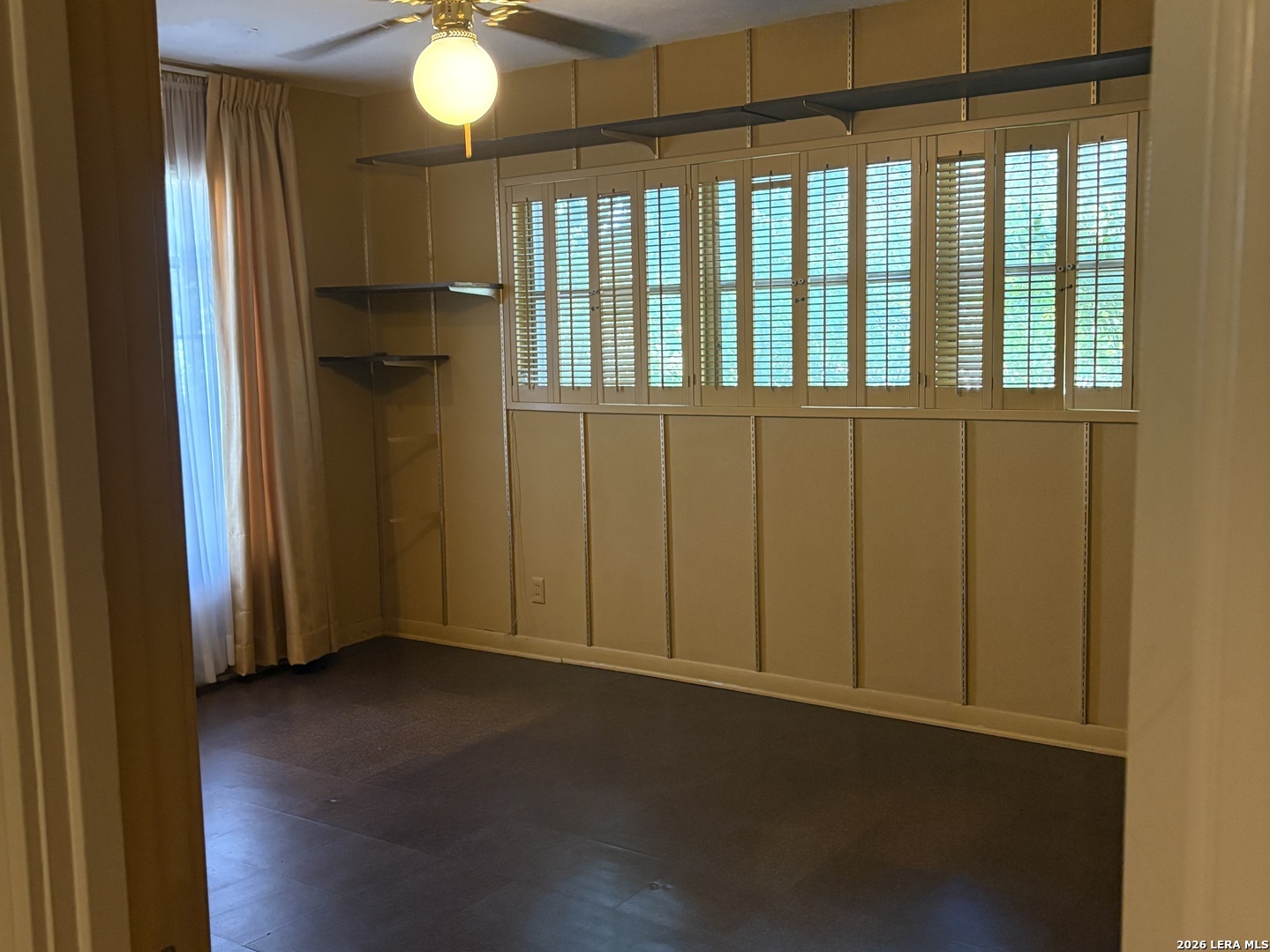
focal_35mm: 26
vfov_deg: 53.1
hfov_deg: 67.3
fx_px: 954
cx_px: 635
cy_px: 476
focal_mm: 5.96
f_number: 1.6
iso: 400
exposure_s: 1/40
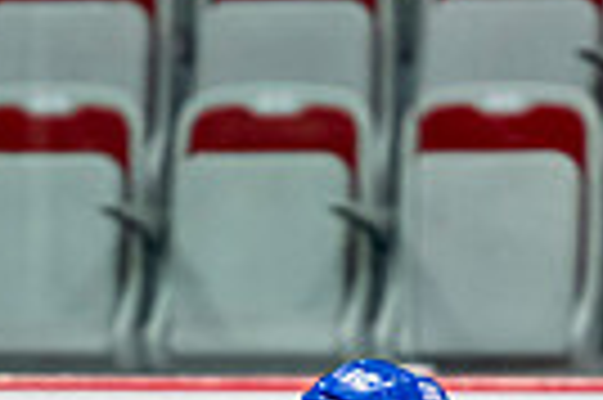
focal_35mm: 1172
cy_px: 883
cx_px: 244
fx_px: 19607
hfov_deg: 1.8
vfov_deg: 1.2
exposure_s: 1/800
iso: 1600
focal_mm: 185
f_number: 3.2
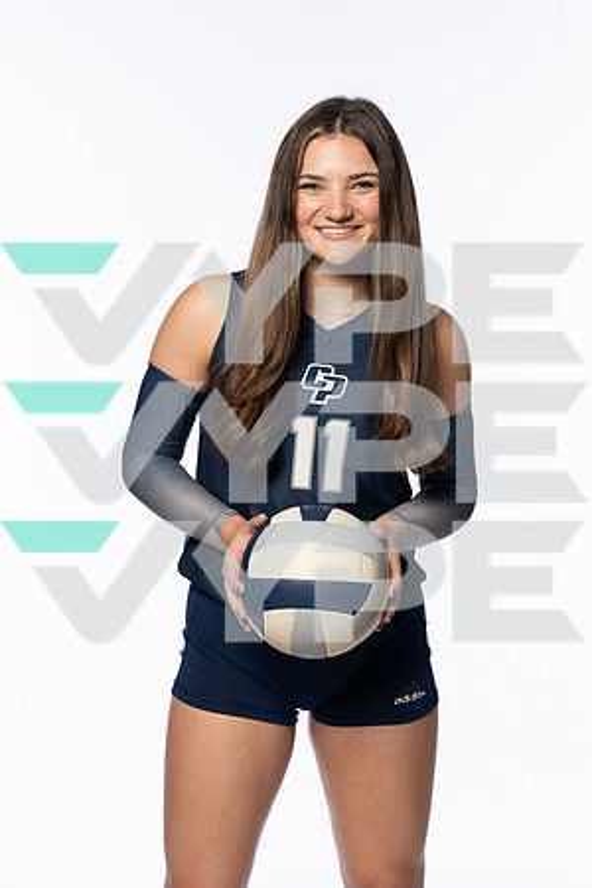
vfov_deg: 28.8
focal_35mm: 70
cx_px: 296
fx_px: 1727
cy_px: 444
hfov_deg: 19.5
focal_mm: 70
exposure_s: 1/250
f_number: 8
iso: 320
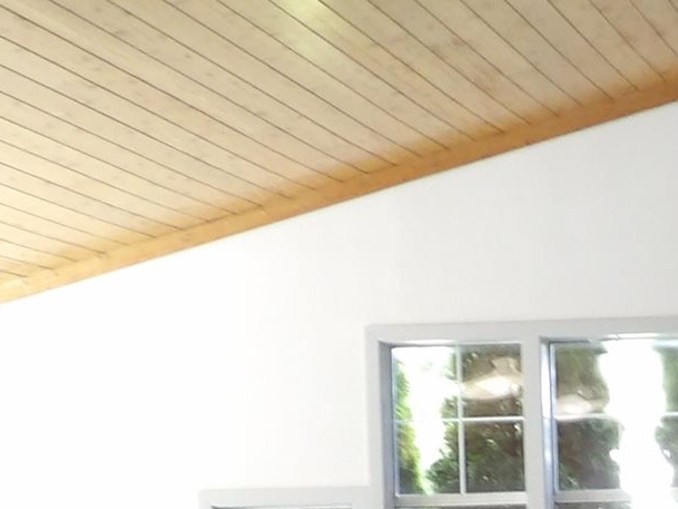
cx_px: 922
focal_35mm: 121
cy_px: 803
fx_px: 2370
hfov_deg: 15.4
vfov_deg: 11.6
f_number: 3.2
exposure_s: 1/33
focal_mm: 4.3
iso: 164
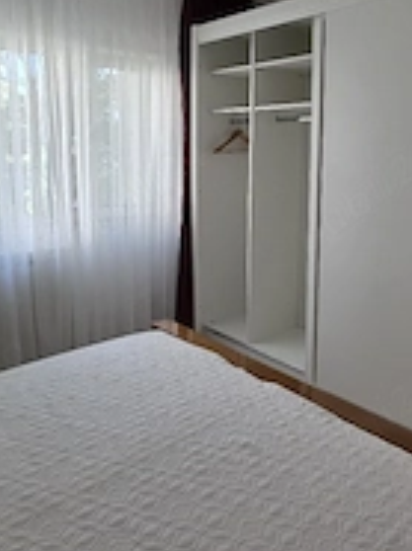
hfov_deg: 49.6
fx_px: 445
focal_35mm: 28
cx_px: 219
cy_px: 216
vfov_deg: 62.9
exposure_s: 1/101
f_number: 1.9
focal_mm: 2.2
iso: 200
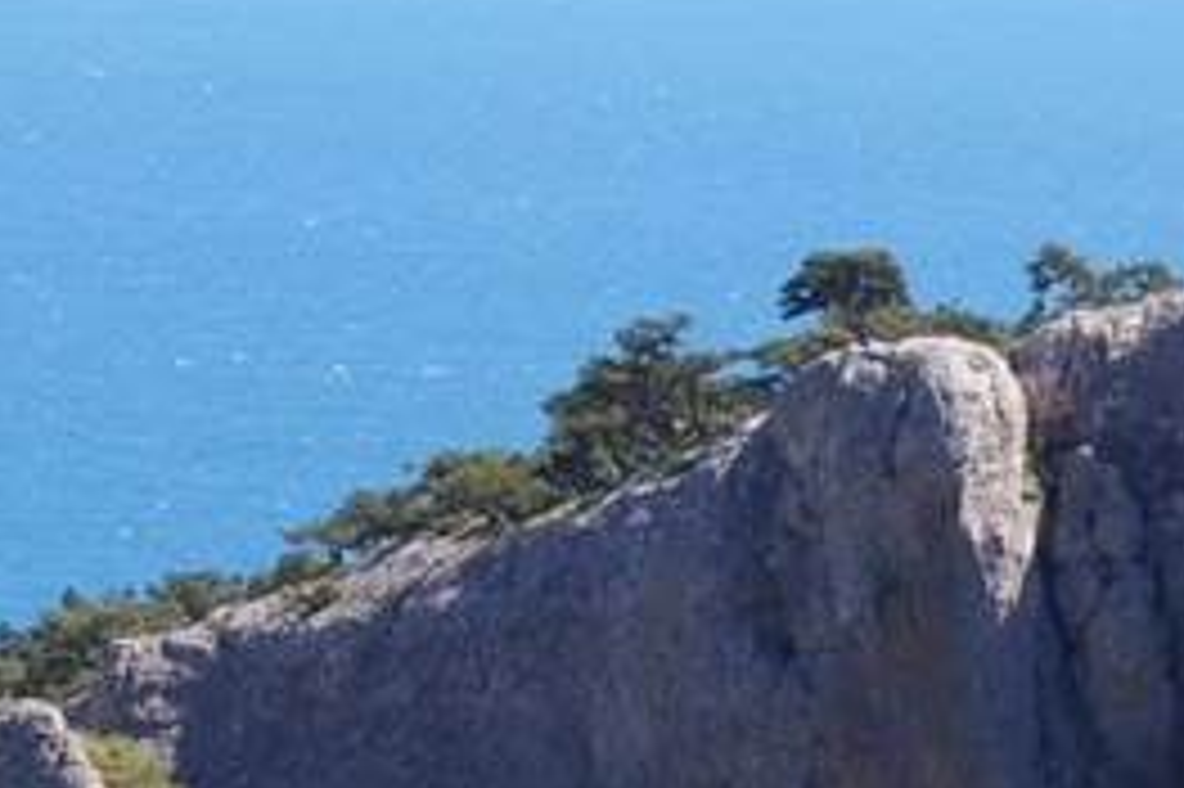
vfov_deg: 3.6
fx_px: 12367
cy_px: 865
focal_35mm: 376
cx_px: 464
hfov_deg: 5.5
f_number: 8
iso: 200
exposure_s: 1/250
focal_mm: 55
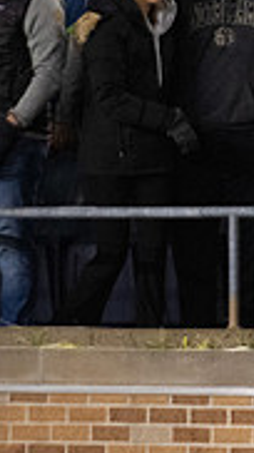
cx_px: 401
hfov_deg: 0.9
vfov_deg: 1.6
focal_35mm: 1339
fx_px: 16077
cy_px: 26
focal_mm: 400
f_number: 4
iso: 6400
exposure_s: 1/500
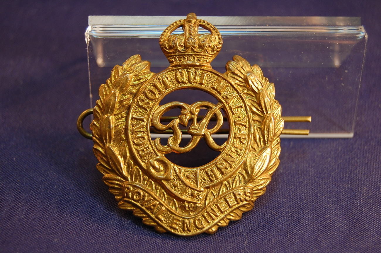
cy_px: 126
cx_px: 190
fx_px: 761
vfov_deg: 18.9
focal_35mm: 72
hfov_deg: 28.1
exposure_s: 1/40
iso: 400
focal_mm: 48
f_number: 5.6
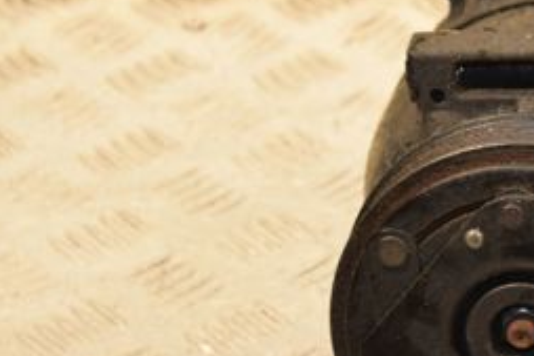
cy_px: 232
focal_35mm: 189
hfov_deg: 10.8
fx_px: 2802
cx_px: 568
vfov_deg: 7.3
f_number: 5
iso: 800
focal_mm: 50
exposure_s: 1/200
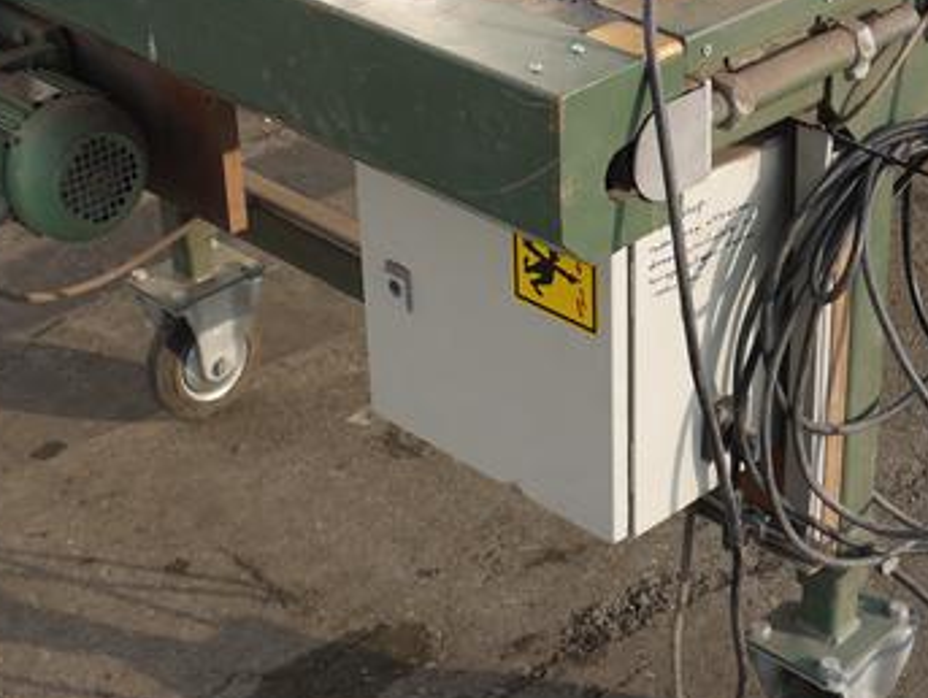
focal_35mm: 82
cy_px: 262
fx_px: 2201
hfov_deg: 23.8
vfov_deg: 18.0
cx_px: 522
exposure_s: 1/250
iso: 100
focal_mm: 22
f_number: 7.1
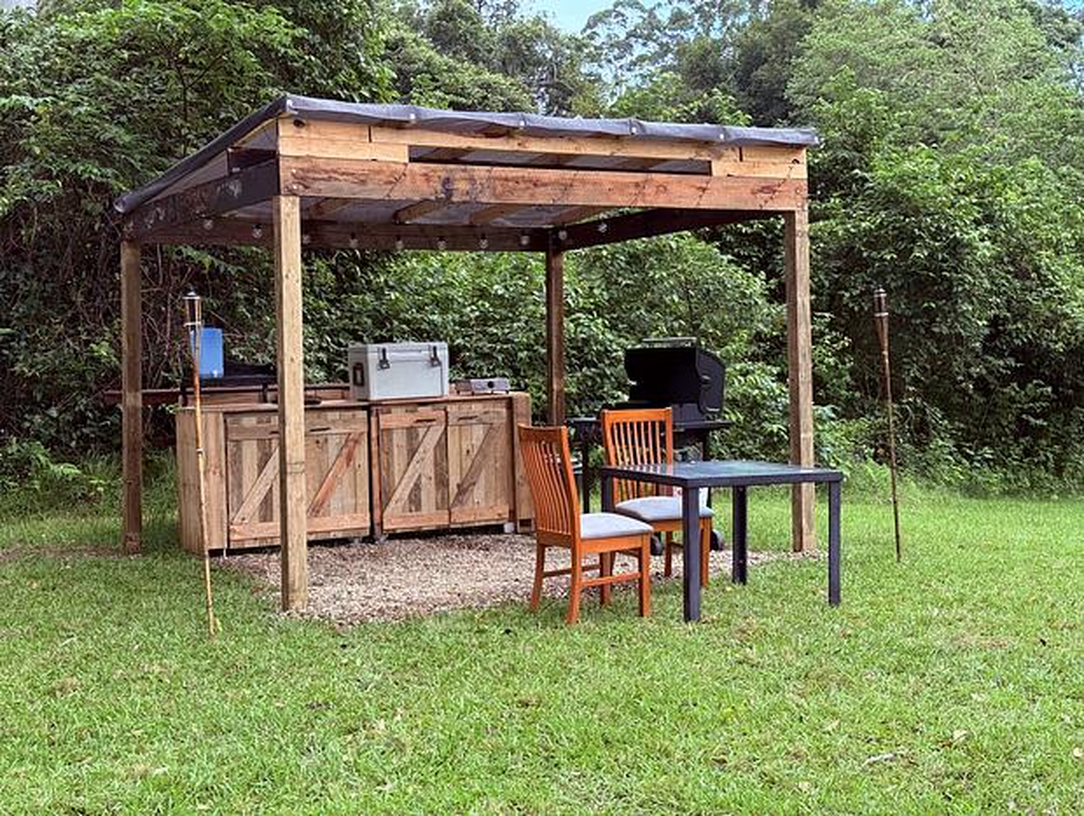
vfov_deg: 30.3
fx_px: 1505
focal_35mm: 48
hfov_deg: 39.6
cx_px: 542
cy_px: 408
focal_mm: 6.76
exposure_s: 1/242
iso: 100
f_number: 1.78
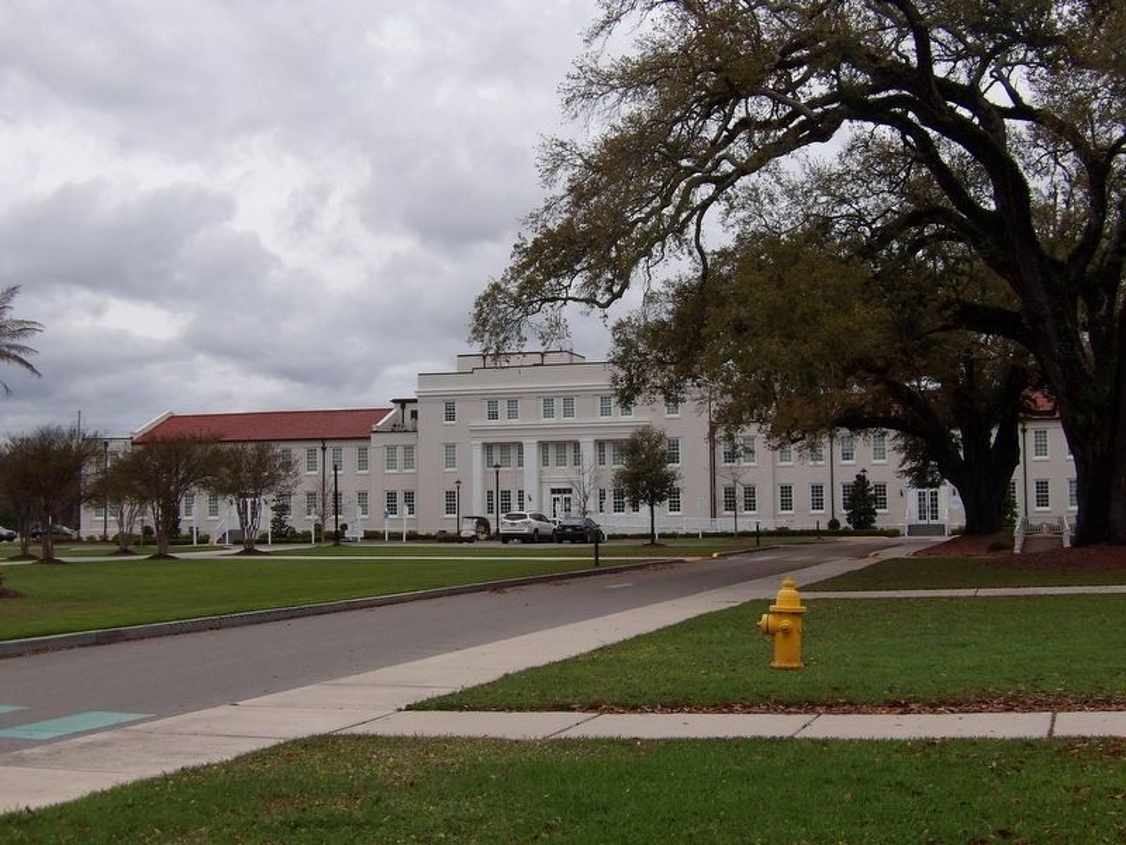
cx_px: 563
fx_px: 1496
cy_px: 422
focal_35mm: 46
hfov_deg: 41.2
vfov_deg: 31.5
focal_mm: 8.2
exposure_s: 1/779
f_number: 3.8
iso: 100
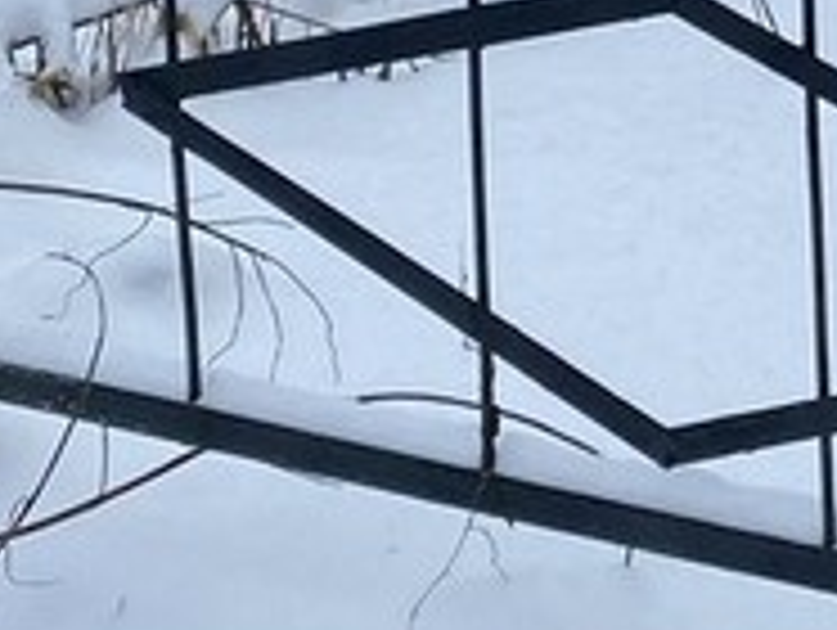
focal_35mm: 143
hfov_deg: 12.4
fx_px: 3462
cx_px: 1566
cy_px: -310
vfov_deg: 10.1
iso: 32
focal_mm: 4.25
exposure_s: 1/949
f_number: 1.8
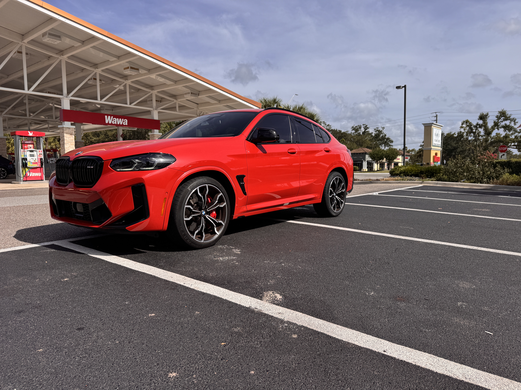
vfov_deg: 56.8
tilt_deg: -5.6
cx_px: 260
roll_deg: +0.3
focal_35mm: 24
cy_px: 195
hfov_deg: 71.6
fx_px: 361
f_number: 1.78
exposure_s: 1/5348
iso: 80
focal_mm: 6.76
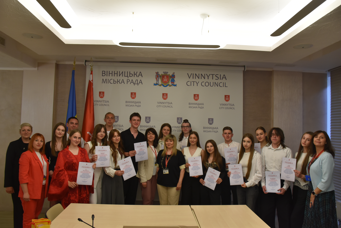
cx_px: 170
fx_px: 256
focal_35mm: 27
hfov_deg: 67.4
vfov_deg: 48.0
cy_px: 114
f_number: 4.8
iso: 400
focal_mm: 18
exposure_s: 1/90
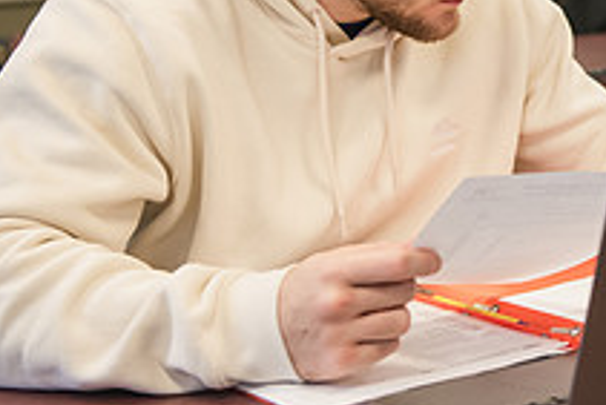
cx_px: 643
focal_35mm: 110
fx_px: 1853
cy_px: 45
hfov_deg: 18.0
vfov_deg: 12.4
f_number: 3.2
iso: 1250
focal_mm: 40
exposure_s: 1/200
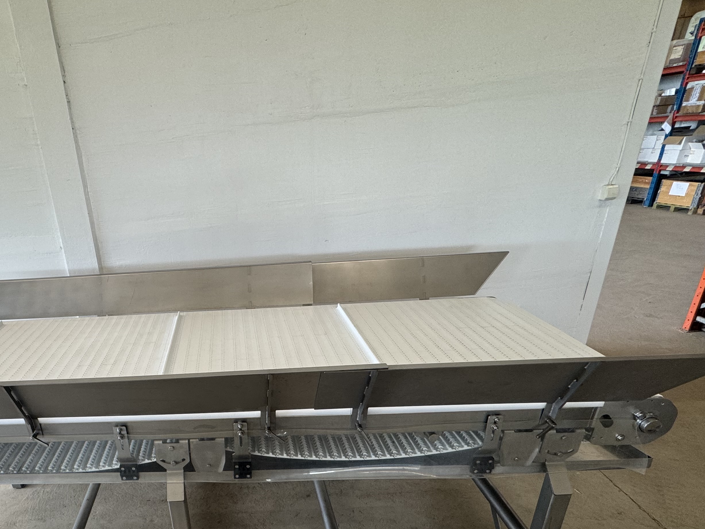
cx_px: 193
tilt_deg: -24.8
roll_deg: +7.0
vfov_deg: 57.3
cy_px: 363
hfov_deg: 69.9
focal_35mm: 23
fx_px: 468
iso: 100
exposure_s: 1/100
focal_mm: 2.22
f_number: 2.2
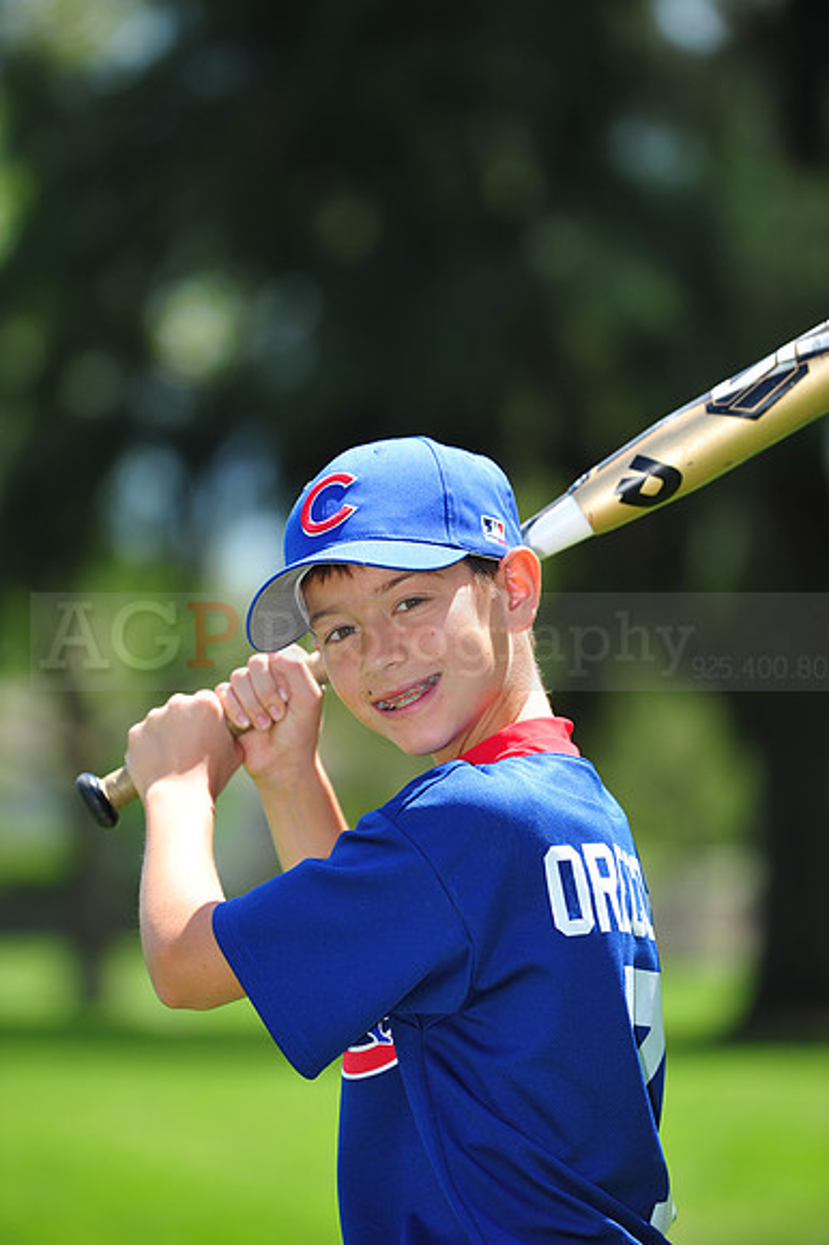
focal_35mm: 200
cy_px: 622
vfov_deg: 10.3
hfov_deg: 6.9
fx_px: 6916
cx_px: 414
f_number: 4.5
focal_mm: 200
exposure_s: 1/640
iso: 200
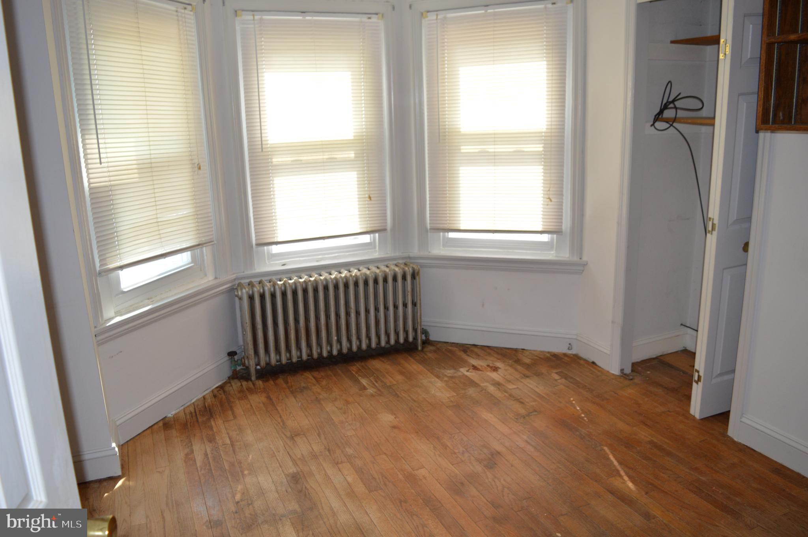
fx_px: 605
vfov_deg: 47.8
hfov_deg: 67.4
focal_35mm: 27
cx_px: 404
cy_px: 268
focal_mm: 18
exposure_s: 1/125
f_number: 4
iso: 400
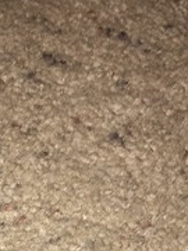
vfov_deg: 13.6
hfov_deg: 11.1
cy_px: 456
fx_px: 934
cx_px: -86
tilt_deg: -61.9
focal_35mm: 129
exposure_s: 1/19
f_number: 2.2
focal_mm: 4.15
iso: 25
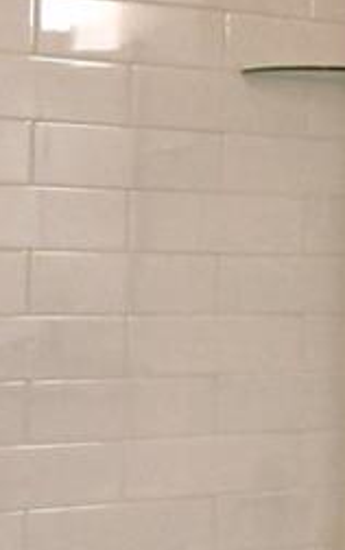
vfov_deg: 21.4
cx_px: 611
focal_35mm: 97
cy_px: 282
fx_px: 1456
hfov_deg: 12.4
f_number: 4.5
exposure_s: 1/125
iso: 220
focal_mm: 10
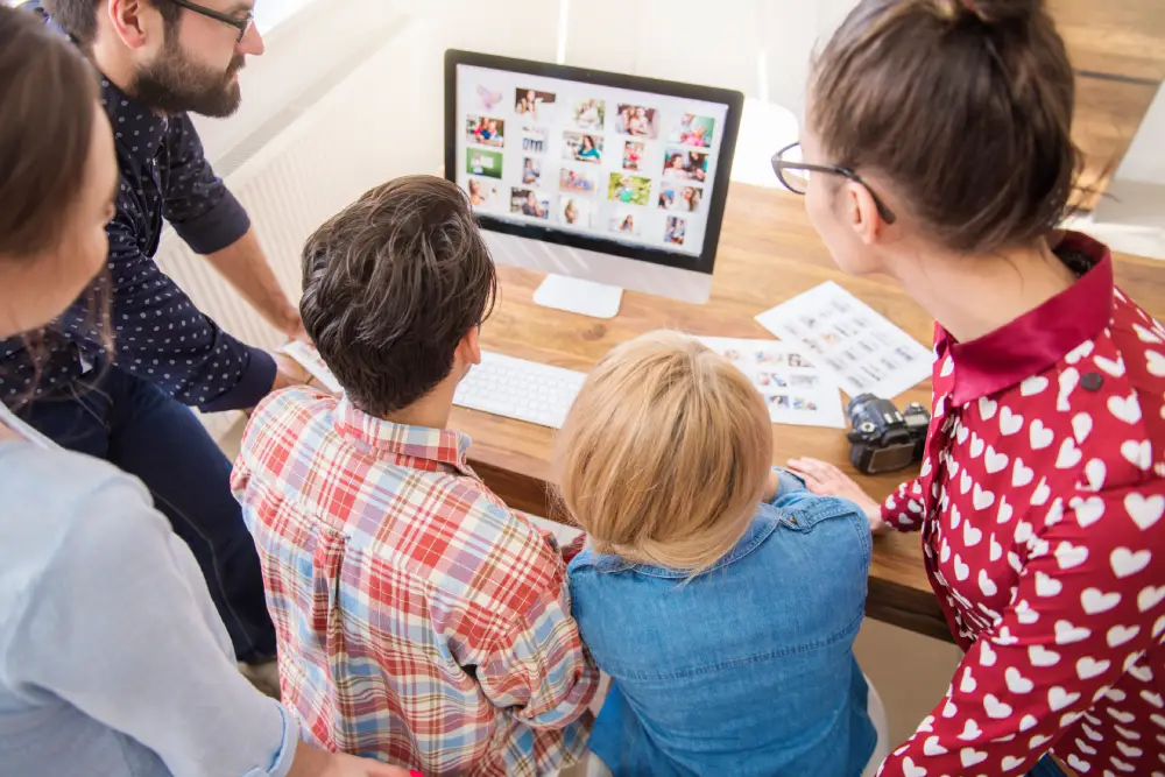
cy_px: 388
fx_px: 841
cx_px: 582
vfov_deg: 49.6
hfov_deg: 69.4
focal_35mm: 26
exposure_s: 1/80
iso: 100
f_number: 2.8
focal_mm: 26
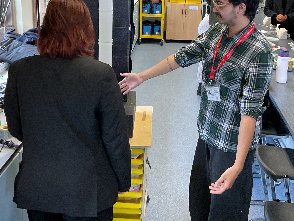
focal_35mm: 49
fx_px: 416
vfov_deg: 29.0
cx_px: 158
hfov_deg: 38.9
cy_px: 42
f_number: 1.8
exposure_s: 1/50
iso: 100
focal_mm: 3
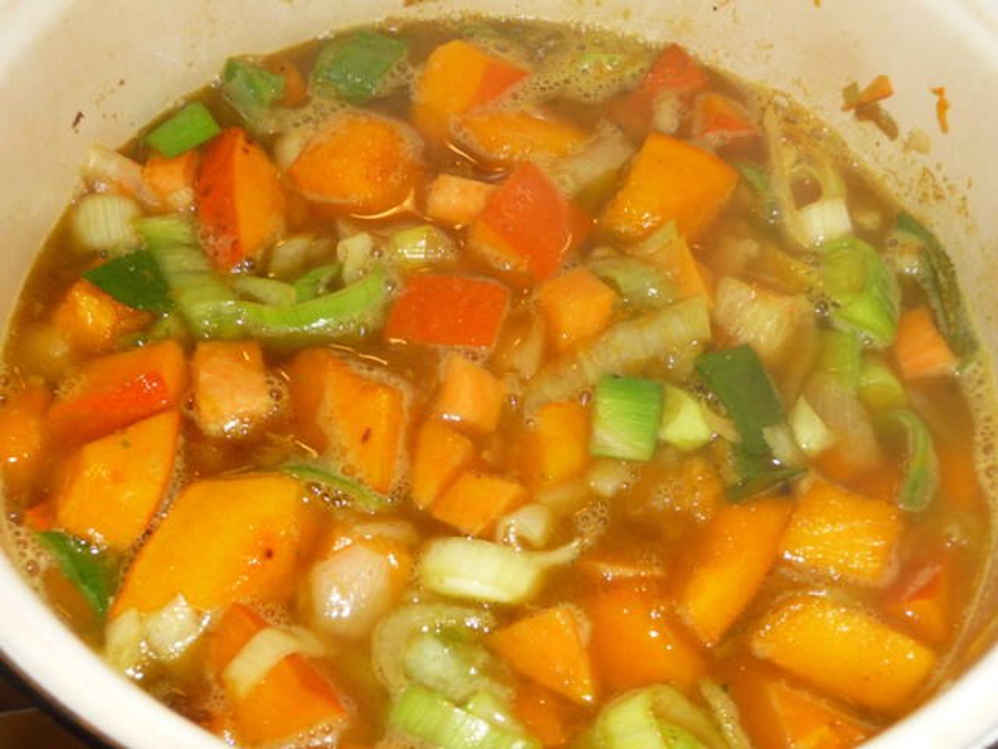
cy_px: 374
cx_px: 499
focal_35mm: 45
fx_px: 1297
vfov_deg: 32.2
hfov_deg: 42.1
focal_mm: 7.6
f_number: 4.1
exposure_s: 1/30
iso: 100
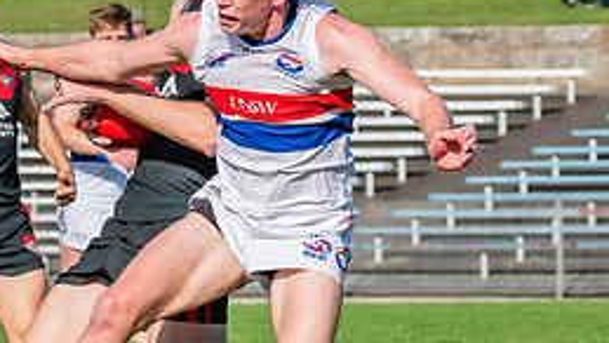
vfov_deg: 1.4
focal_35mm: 843
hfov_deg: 2.6
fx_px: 13620
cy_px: 73
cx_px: 317
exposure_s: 1/1600
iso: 800
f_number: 11
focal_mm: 210
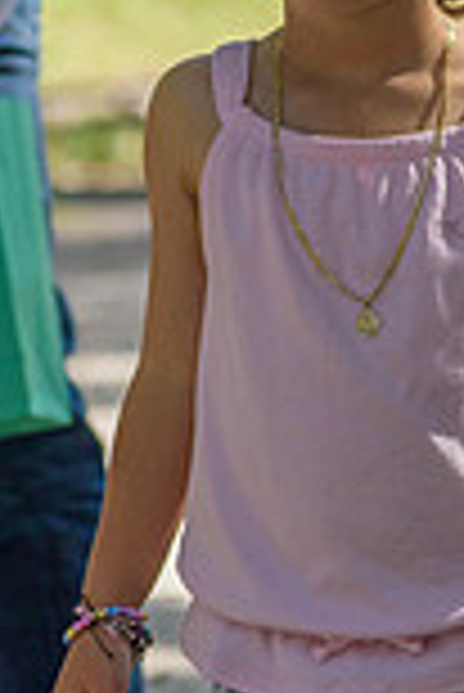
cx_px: 275
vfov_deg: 2.5
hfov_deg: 1.7
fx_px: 15624
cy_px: 270
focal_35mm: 810
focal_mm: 185
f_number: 5.3
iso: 400
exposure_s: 1/1600
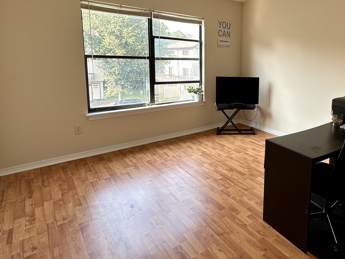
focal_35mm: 24
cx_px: 246
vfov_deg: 55.9
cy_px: 92
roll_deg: -1.7
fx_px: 239
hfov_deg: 68.2
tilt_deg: -8.4
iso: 40
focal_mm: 2.22
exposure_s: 1/99
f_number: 2.2
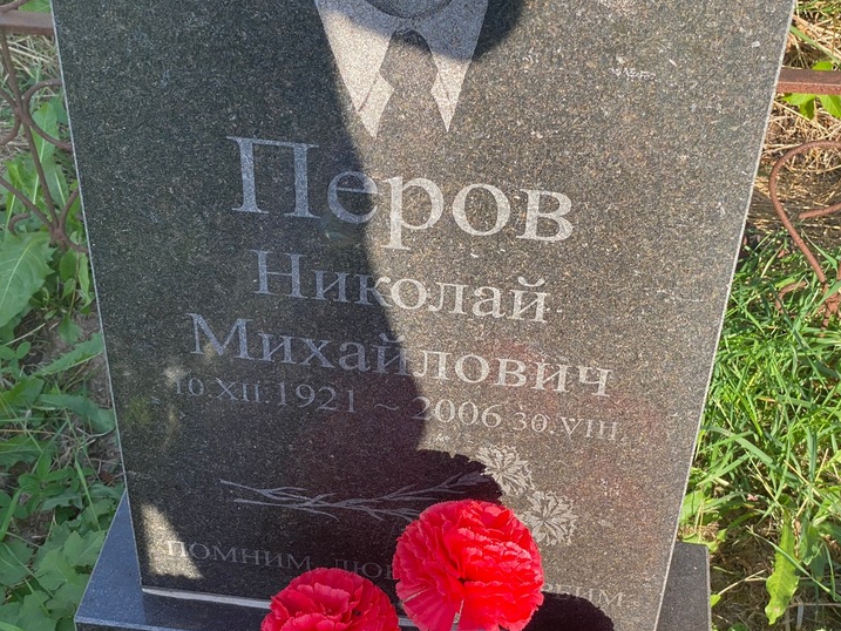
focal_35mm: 58
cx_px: 427
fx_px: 1409
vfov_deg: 25.2
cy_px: 330
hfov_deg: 33.2
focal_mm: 6
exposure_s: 1/266
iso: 20
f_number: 2
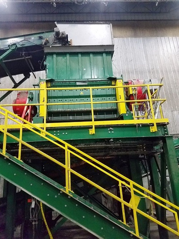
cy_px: 120
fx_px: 179
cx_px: 90
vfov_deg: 67.3
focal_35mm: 26
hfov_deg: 53.1
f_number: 1.7
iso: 640
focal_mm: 4.2
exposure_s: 1/60
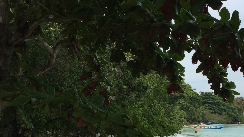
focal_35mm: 52
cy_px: 121
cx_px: 176
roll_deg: -0.6
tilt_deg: -0.2
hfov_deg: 39.0
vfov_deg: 22.5
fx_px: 336
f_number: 2.2
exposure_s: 1/1883
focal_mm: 4.15
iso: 32
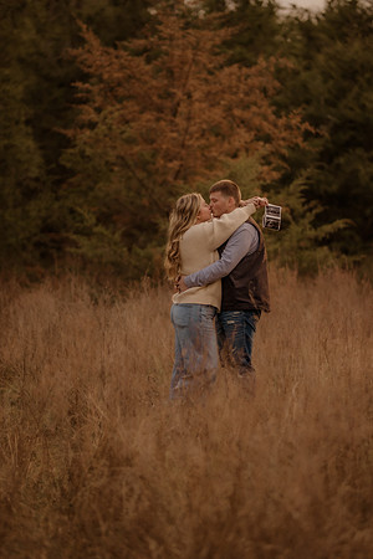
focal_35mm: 85
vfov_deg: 23.9
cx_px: 186
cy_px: 280
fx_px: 1321
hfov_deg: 16.1
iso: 320
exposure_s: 1/1000
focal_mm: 85
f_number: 1.4
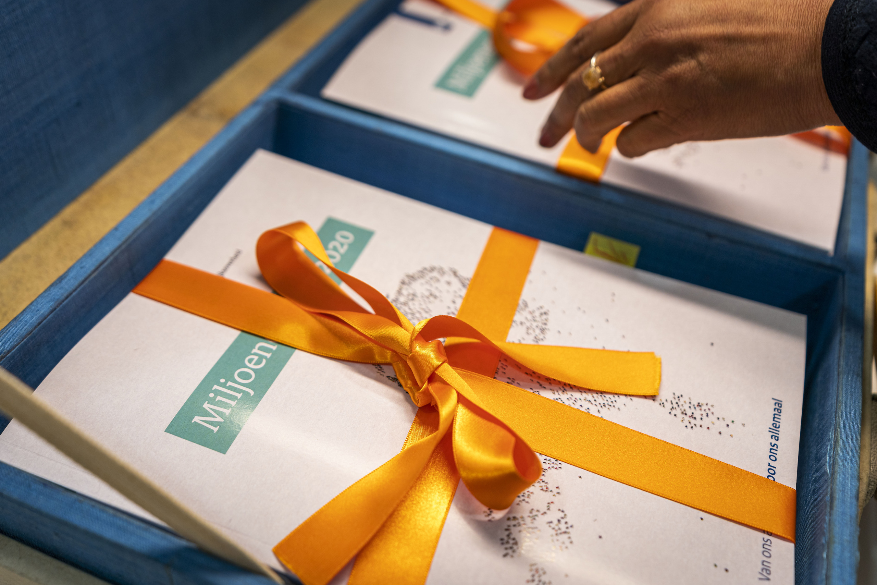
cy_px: 292
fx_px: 853
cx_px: 438
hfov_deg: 54.4
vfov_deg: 37.9
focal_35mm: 35
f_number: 2.8
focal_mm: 35
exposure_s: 1/200
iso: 200
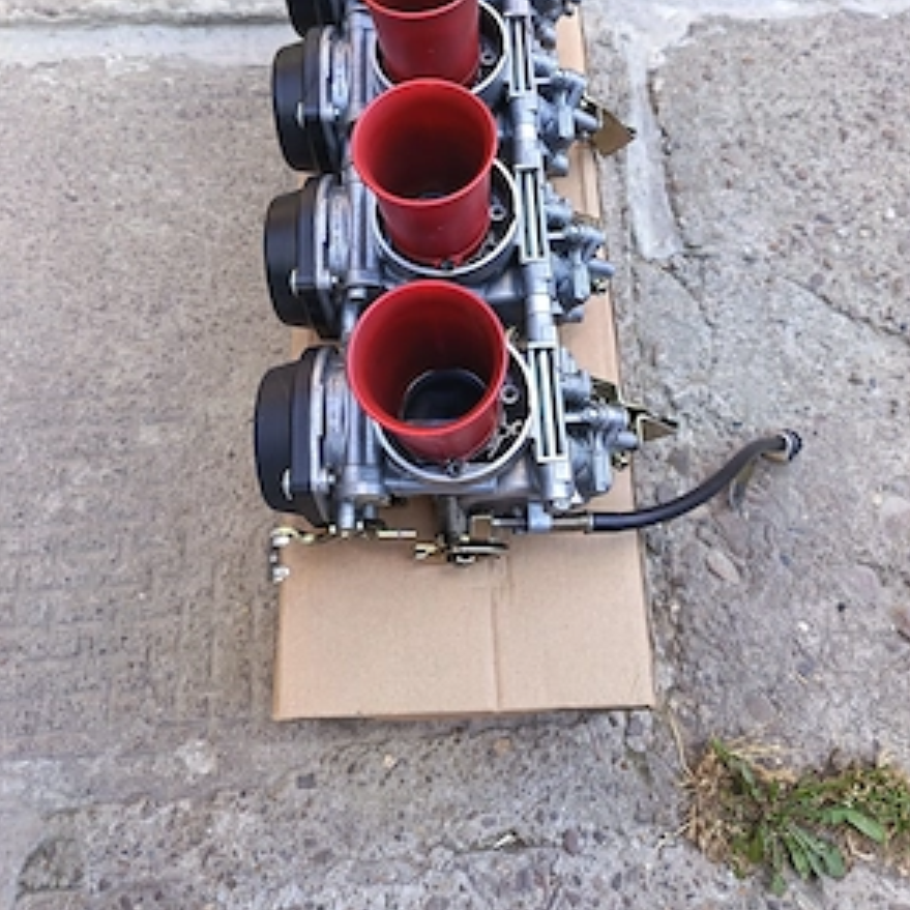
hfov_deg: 55.6
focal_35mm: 29
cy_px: 304
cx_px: 453
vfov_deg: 54.5
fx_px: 863
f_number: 1.75
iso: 599
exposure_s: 1/50
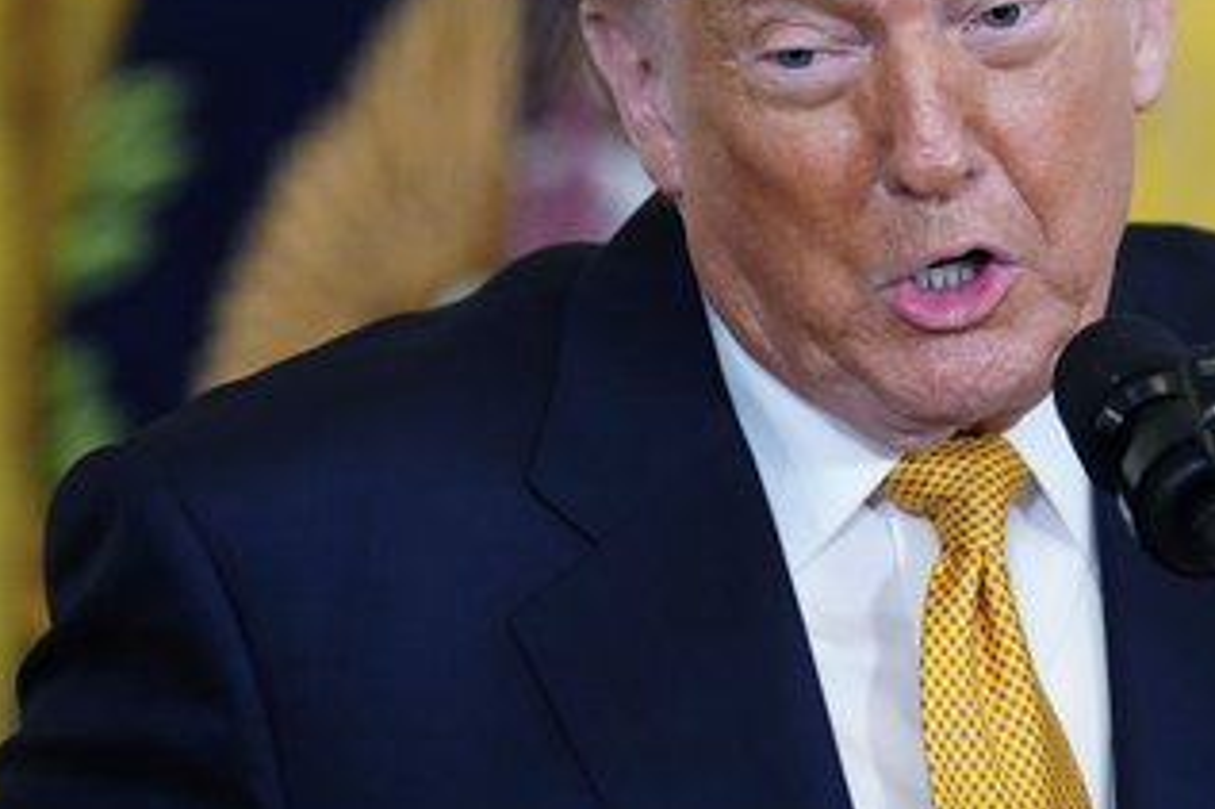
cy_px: 105
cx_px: 855
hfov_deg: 3.9
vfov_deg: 2.6
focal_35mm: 530
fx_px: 17877
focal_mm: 200
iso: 3200
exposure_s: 1/320
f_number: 3.2
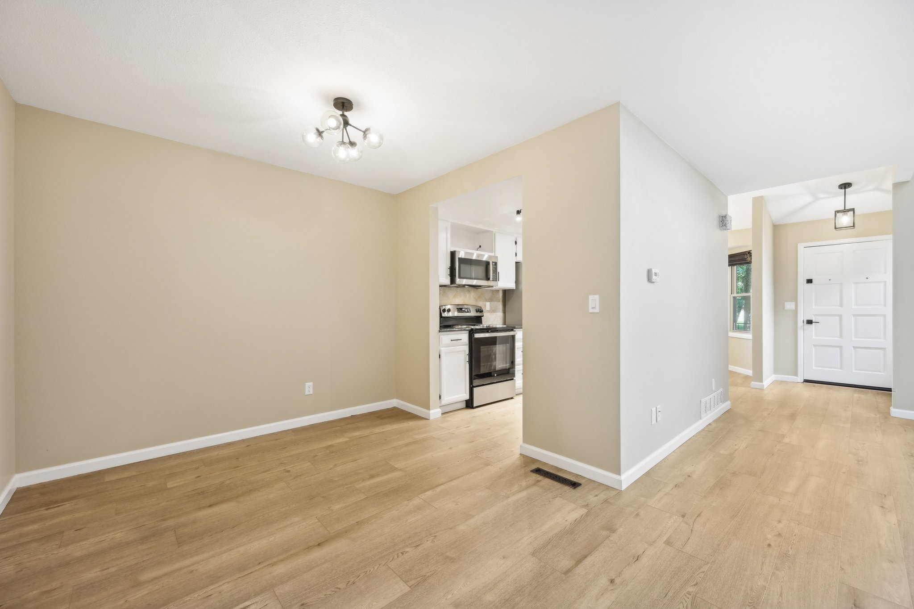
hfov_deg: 104.3
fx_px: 355
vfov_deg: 81.2
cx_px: 457
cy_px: 304
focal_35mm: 14
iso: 400
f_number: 8
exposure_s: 1/4
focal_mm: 14
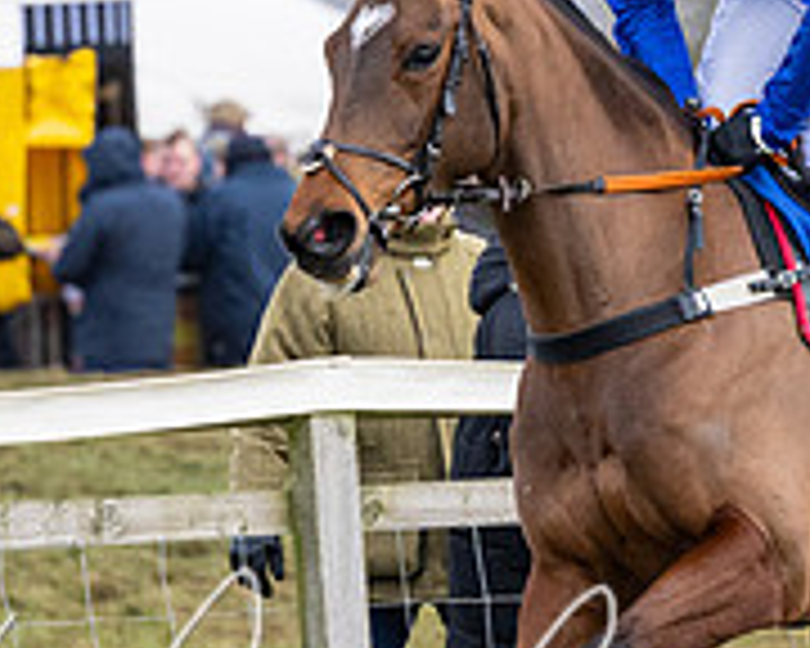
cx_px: 578
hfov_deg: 2.3
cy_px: 324
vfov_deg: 1.8
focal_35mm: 844
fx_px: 20233
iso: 800
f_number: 4
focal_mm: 160
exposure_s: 1/1600
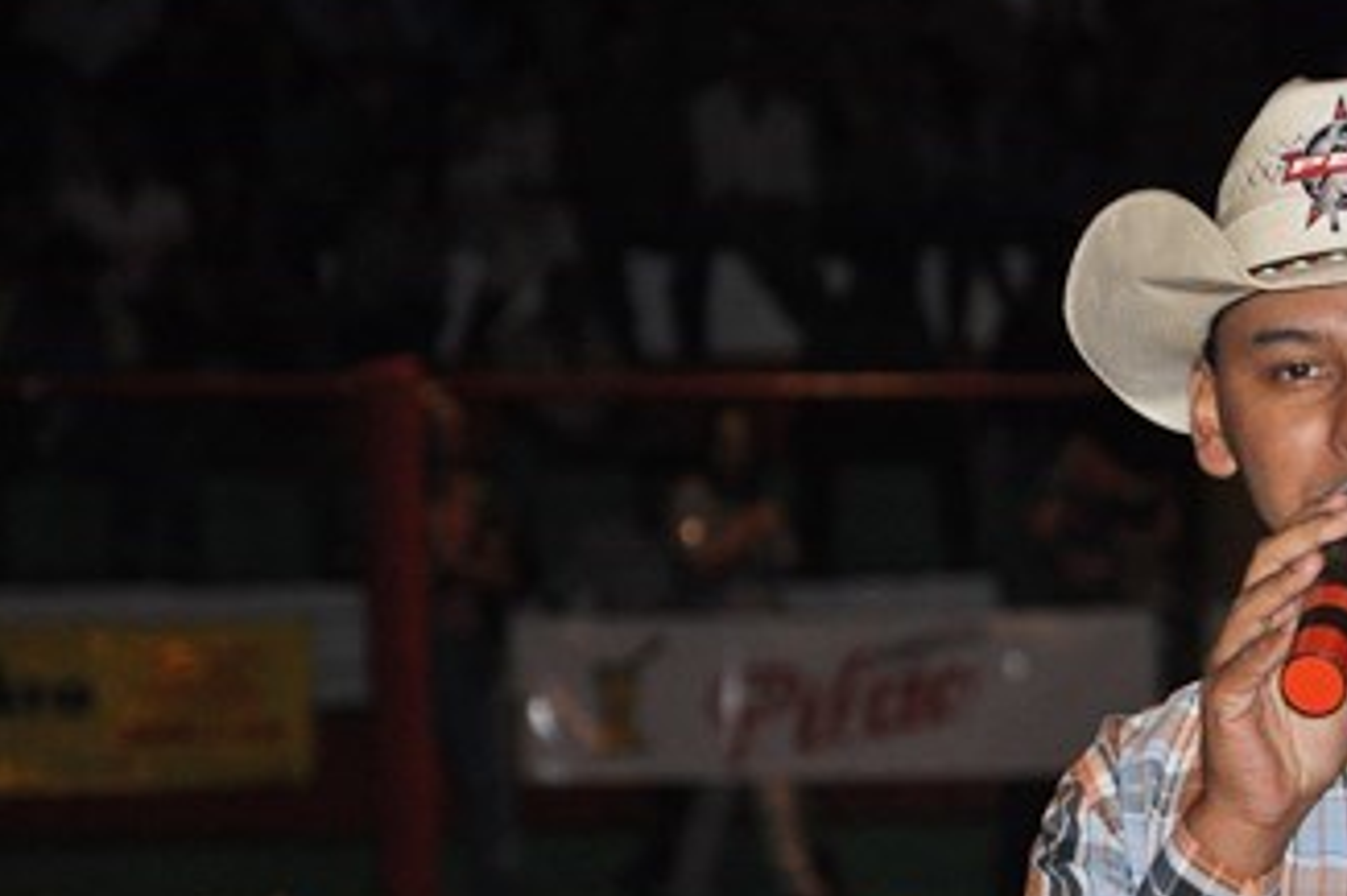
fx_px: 11555
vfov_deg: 4.4
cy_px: 824
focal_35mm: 309
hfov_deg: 6.7
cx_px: 1252
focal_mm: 105
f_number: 5.6
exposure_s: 1/60
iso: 800
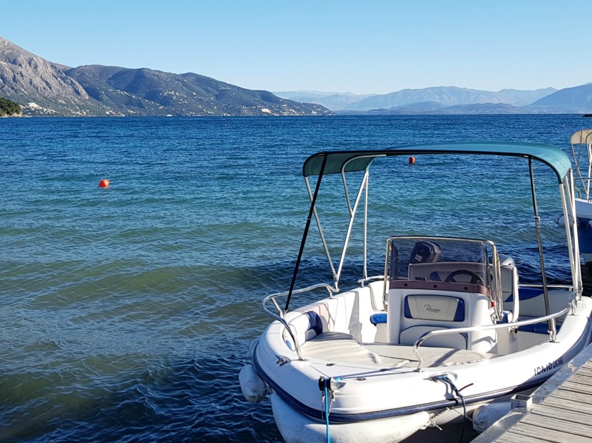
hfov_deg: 40.3
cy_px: 163
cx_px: 250
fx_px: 804
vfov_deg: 30.7
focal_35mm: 47
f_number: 1.7
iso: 40
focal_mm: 4.2
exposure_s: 1/1664
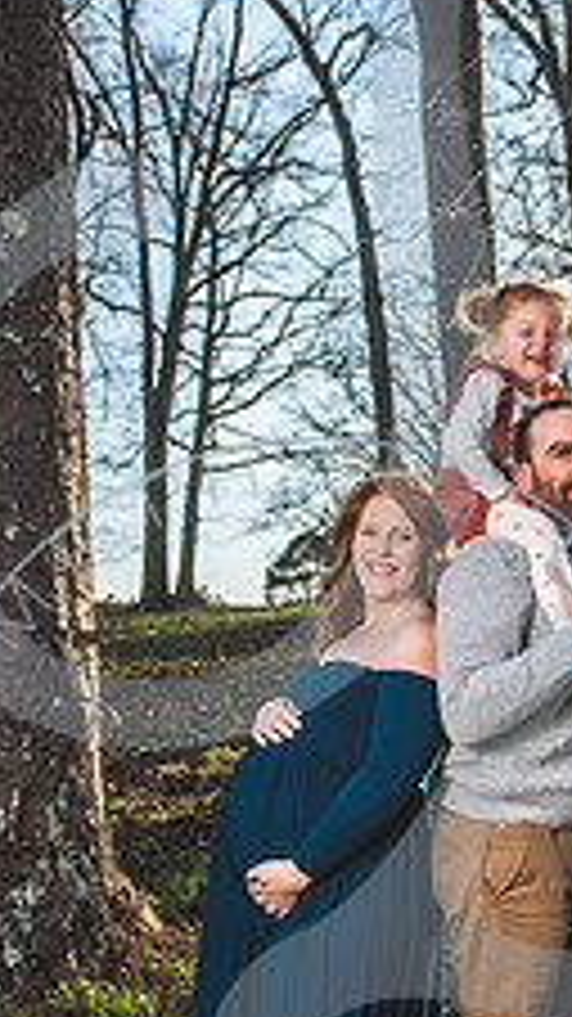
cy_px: 513
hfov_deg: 23.3
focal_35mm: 50
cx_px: 522
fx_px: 1349
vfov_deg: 41.3
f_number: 2.8
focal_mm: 24
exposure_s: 1/1000
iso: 100
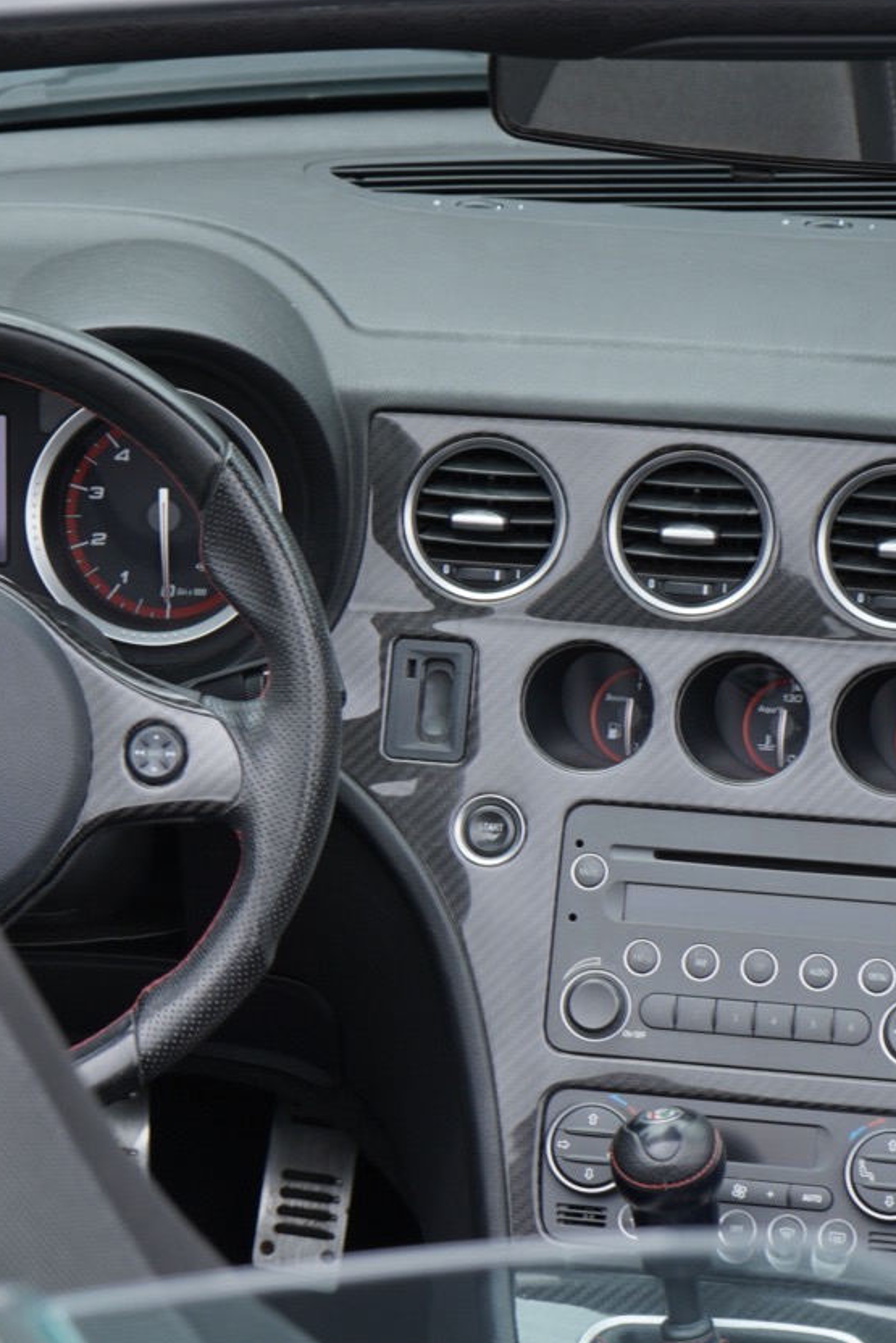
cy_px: 683
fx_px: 5075
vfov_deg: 15.1
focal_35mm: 136
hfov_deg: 10.1
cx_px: 200
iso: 100
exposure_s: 1/100
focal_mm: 70
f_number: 6.3
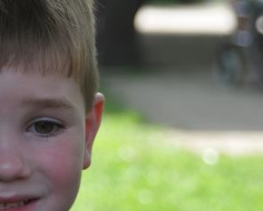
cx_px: -3
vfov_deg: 7.1
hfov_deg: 8.8
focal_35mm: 217
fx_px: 1689
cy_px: 121
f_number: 5.6
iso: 400
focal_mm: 70
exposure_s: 1/500
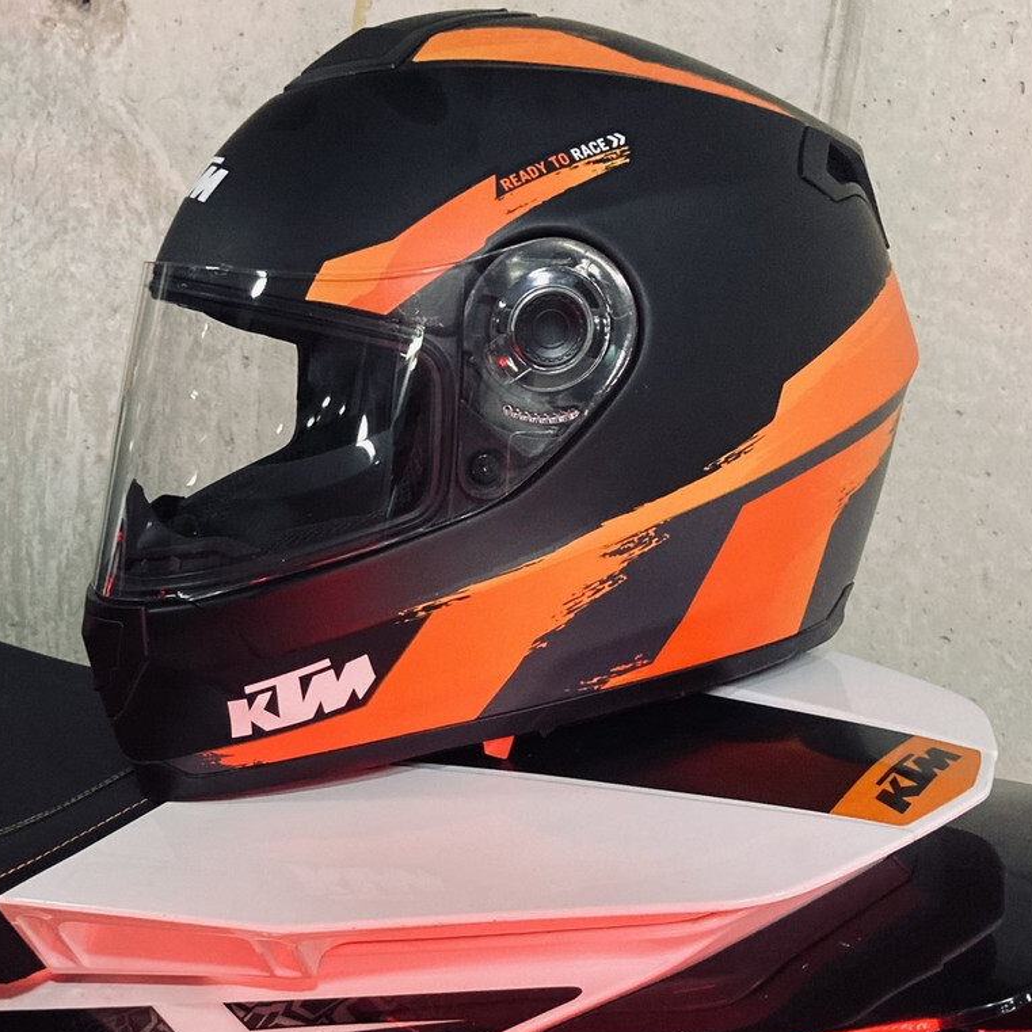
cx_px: 259
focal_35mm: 52
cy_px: 758
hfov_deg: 32.2
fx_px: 1754
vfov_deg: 32.3
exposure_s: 1/34
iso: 400
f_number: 1.8
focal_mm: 3.99
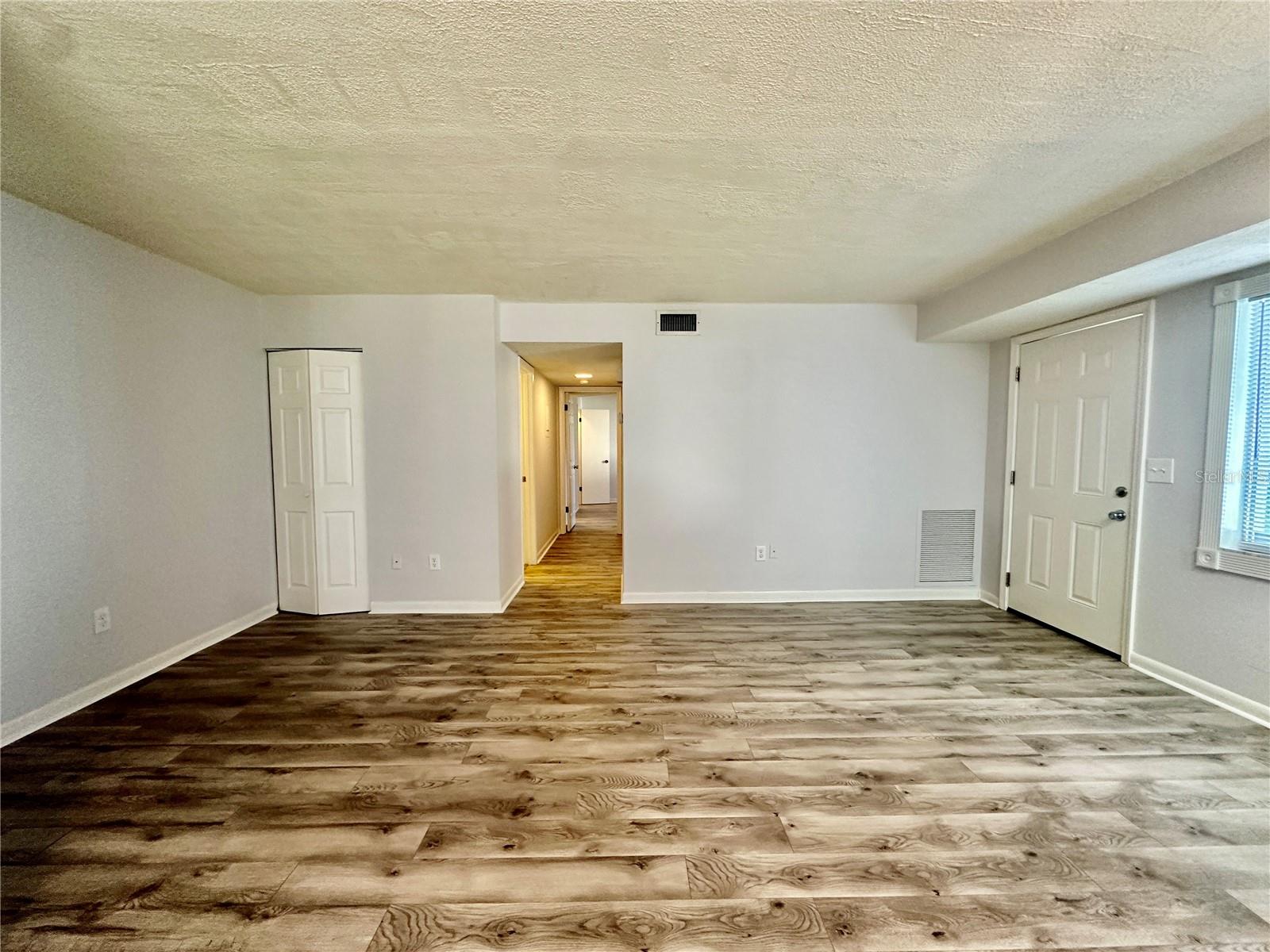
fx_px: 514
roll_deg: -0.6
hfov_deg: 102.1
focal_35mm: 14
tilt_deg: -3.5
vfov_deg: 85.7
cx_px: 635
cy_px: 476
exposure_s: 1/60
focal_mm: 2.22
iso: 320
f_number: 2.2
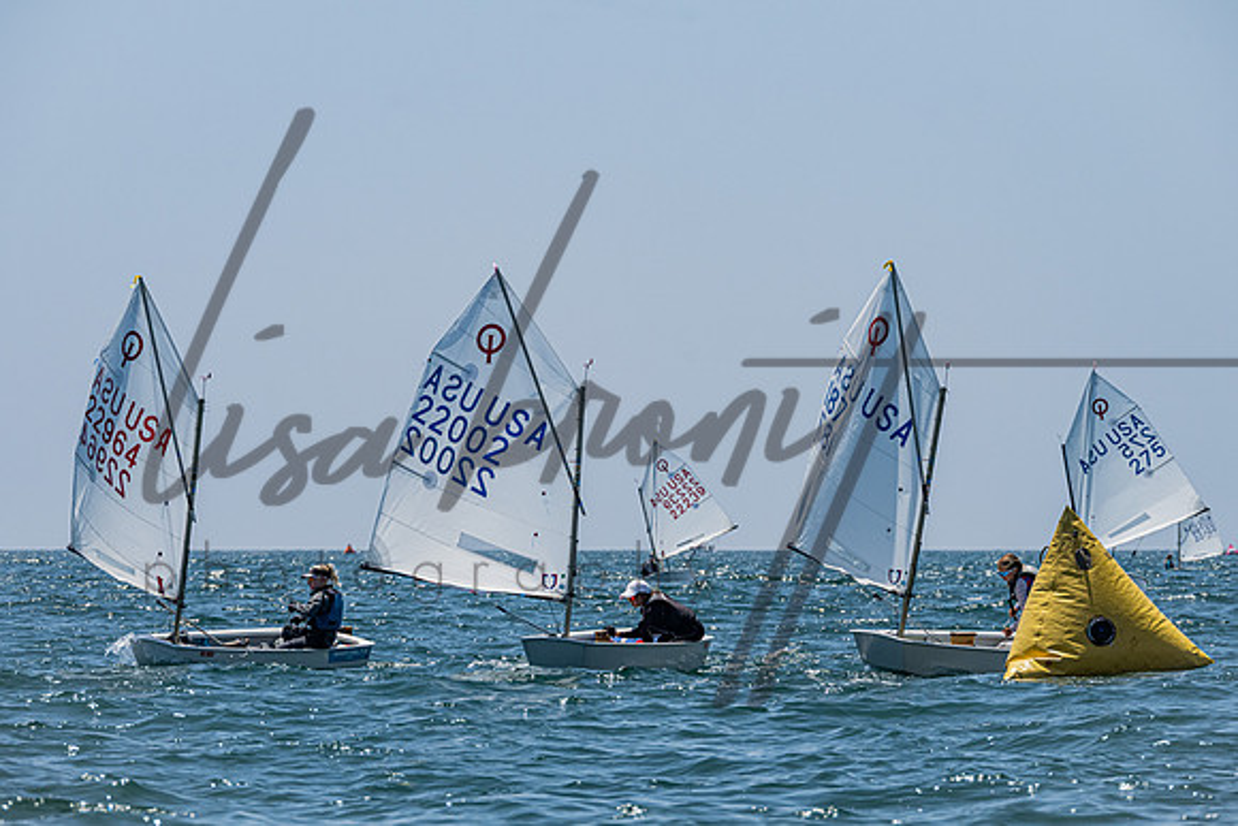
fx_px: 6964
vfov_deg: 6.8
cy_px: 382
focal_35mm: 202
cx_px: 621
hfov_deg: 10.2
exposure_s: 1/4000
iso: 500
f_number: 7.6
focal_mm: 165
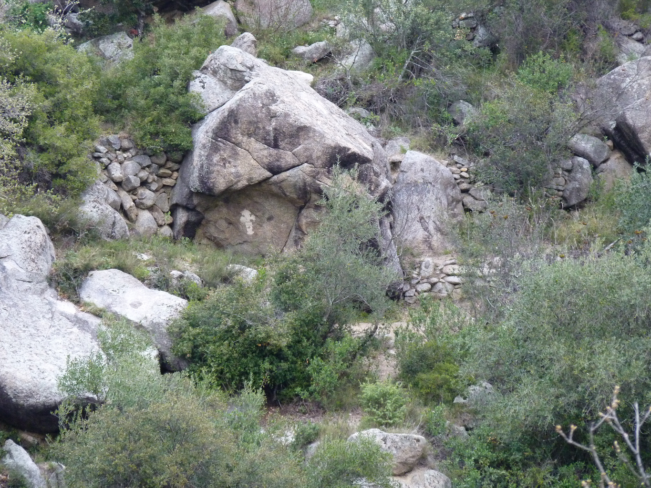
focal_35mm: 205
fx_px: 3856
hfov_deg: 9.7
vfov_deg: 7.2
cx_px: 326
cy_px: 244
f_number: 3.7
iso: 400
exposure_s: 1/40
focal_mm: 36.4
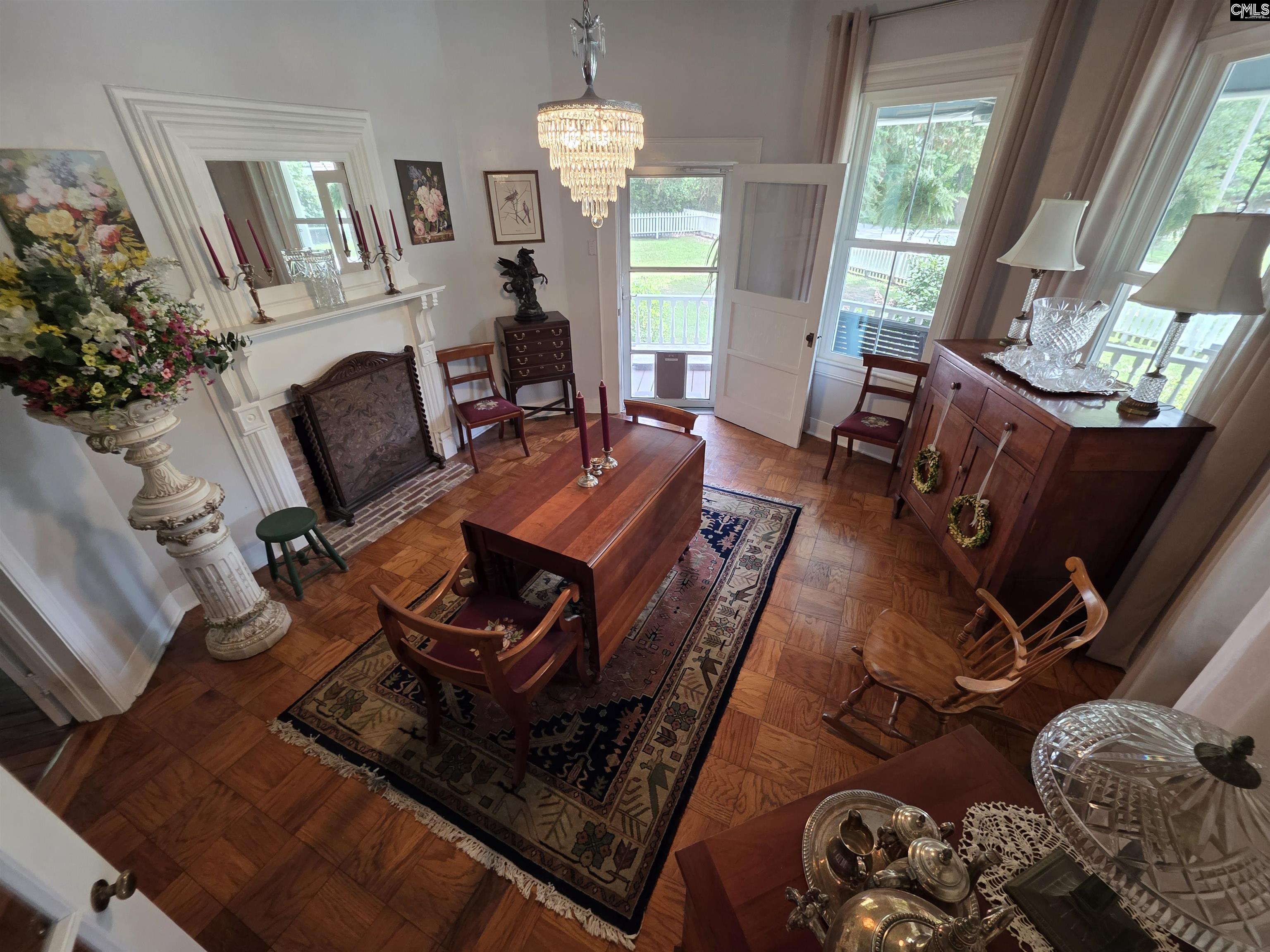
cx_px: 635
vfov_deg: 89.9
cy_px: 476
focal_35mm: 13
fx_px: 477
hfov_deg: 106.2
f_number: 1.9
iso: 200
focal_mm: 2.2
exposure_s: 1/60
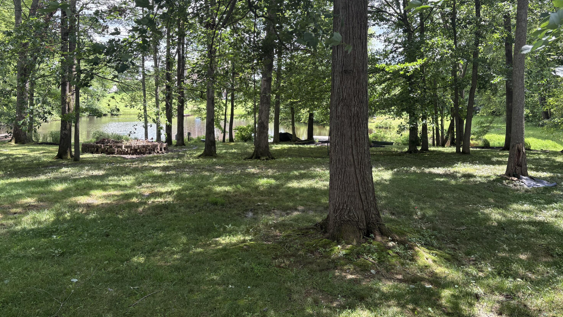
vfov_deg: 39.8
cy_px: 110
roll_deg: -0.3
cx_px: 284
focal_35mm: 29
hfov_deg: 66.1
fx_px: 433
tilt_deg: -0.9
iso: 64
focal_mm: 5.96
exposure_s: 1/427
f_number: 1.6
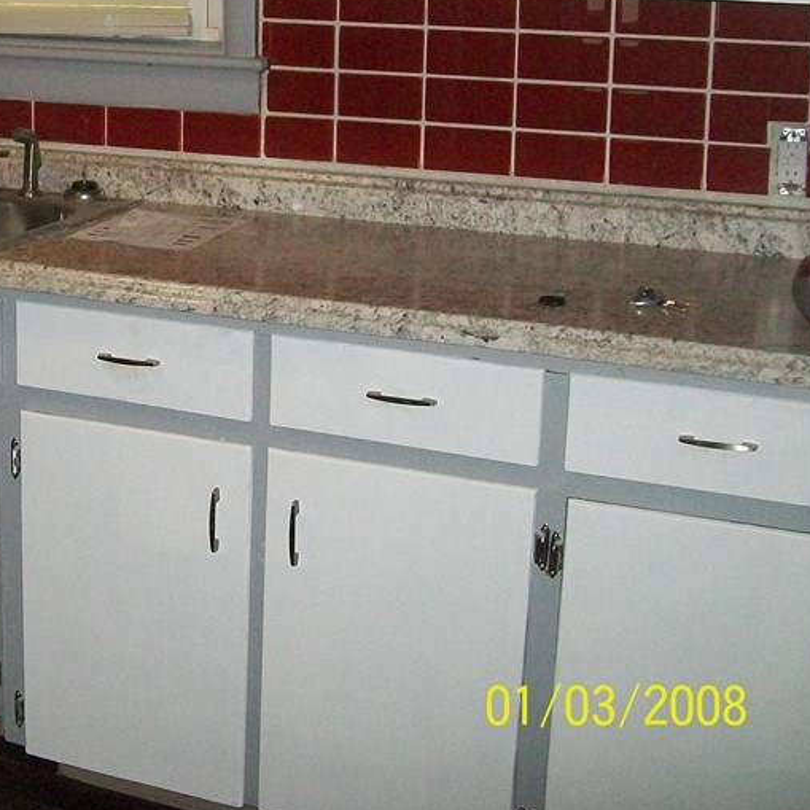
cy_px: 231
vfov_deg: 26.6
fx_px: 1694
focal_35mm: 64
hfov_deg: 25.6
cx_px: 14
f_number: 2.7
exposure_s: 1/125
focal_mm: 6
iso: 200
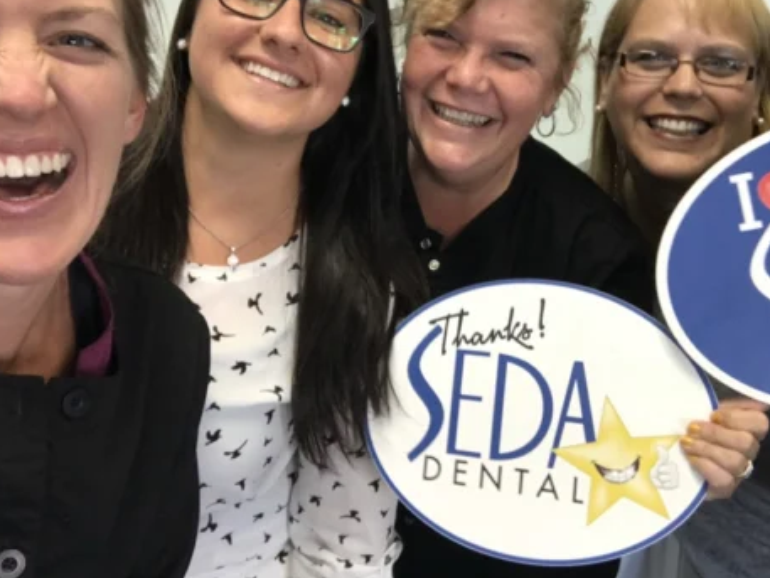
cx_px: 414
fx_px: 934
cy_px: 224
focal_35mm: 42
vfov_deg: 34.2
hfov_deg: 44.7
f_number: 2.2
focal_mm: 2.87
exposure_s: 1/40
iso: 80
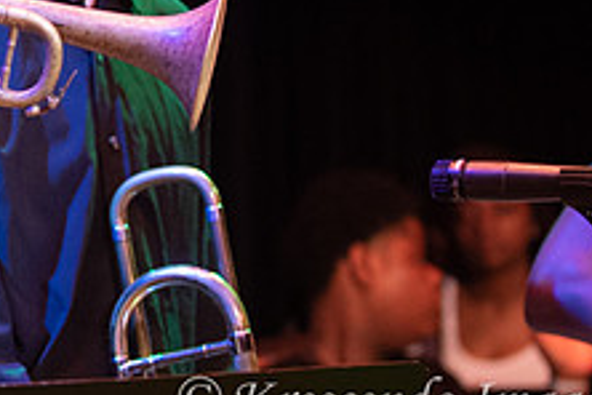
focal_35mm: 274
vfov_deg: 5.0
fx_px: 4505
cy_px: -57
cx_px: -139
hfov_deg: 7.4
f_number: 2.8
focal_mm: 70
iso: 3200
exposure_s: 1/200
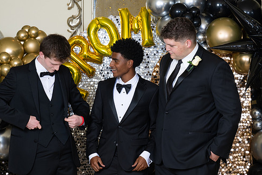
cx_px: 146
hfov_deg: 13.4
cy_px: 96
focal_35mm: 153
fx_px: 1113
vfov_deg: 9.0
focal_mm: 110
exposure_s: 1/100
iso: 320
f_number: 8
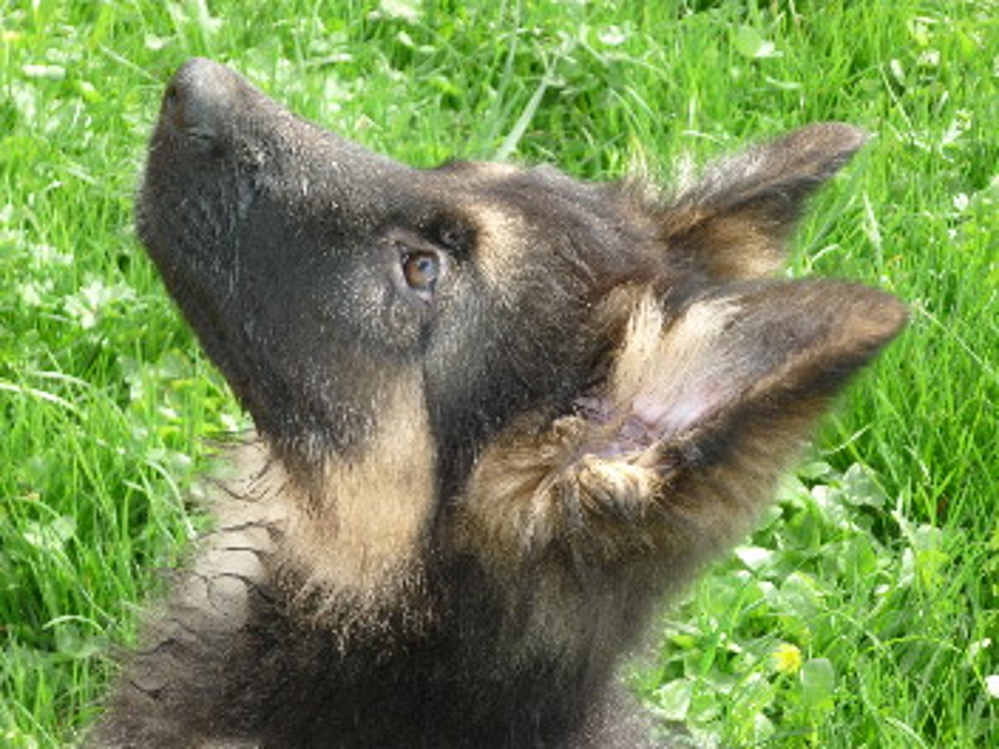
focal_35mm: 116
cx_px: 500
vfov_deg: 12.8
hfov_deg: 17.0
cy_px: 374
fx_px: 3348
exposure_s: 1/60
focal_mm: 19.1
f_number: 5.3
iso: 80
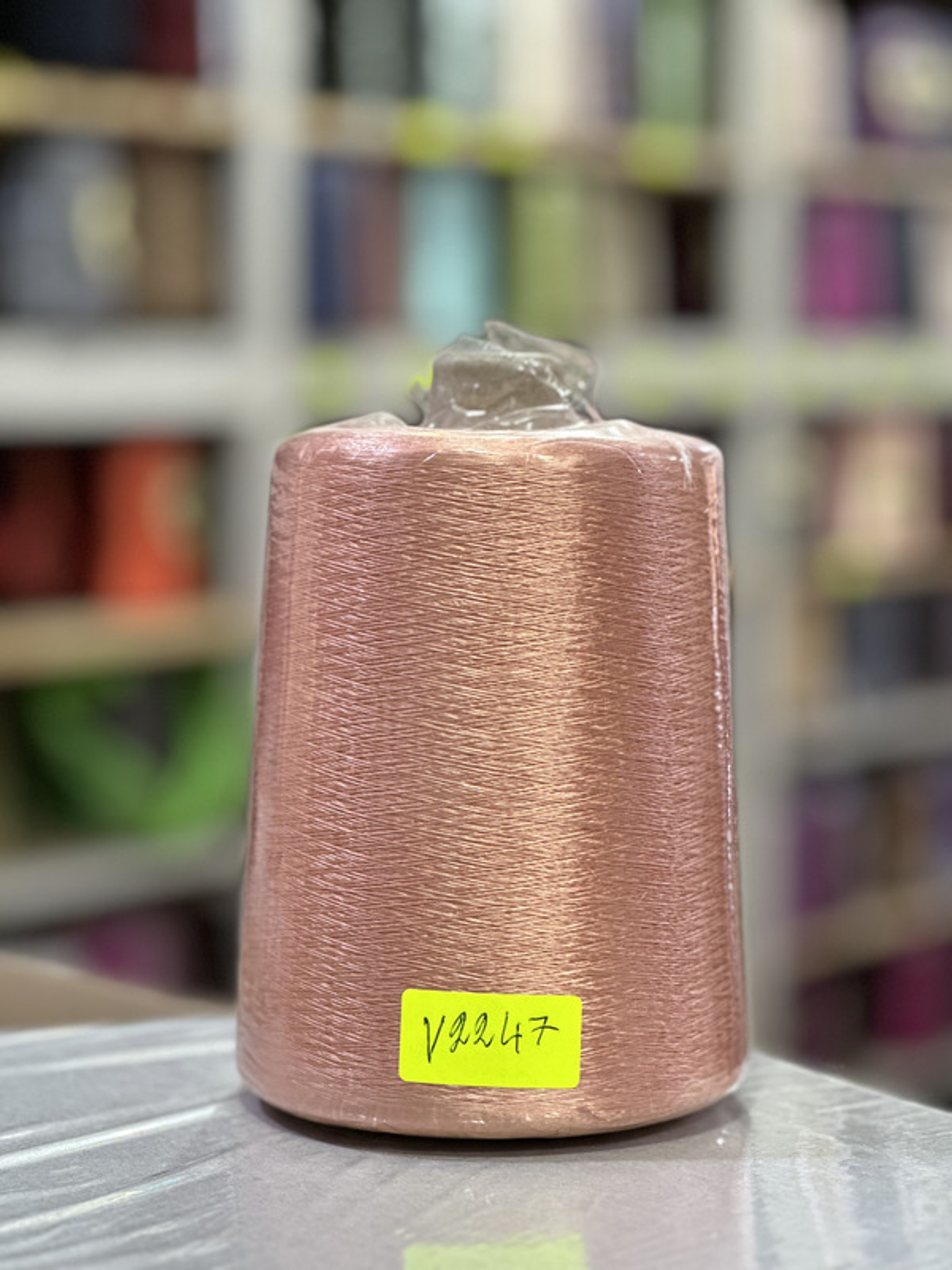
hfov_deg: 19.1
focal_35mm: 77
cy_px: 635
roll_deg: -1.1
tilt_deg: -5.7
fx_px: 2824
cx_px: 476
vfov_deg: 25.3
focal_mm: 9
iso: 160
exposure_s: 1/33
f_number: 2.8
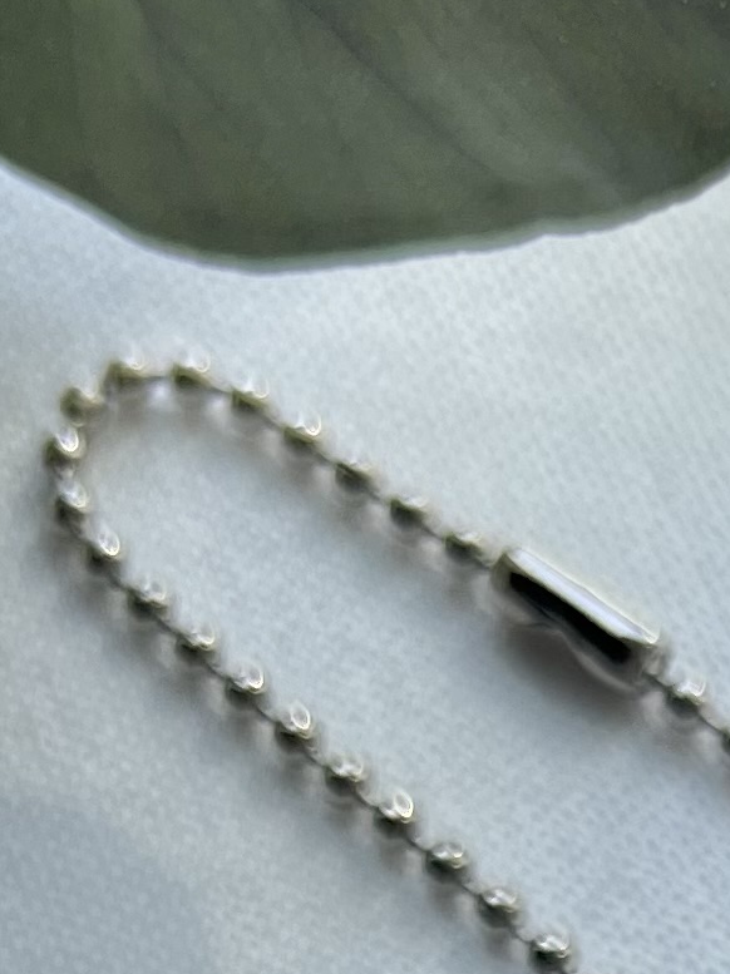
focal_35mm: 135
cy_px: 1996
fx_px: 3799
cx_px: 1054
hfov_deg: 10.6
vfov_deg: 12.7
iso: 50
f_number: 1.6
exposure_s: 1/288
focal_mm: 5.1
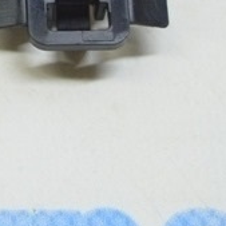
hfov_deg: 7.1
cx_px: -197
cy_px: -72
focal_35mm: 239
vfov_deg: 7.3
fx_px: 1762
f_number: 4.2
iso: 400
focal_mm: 31
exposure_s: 1/40
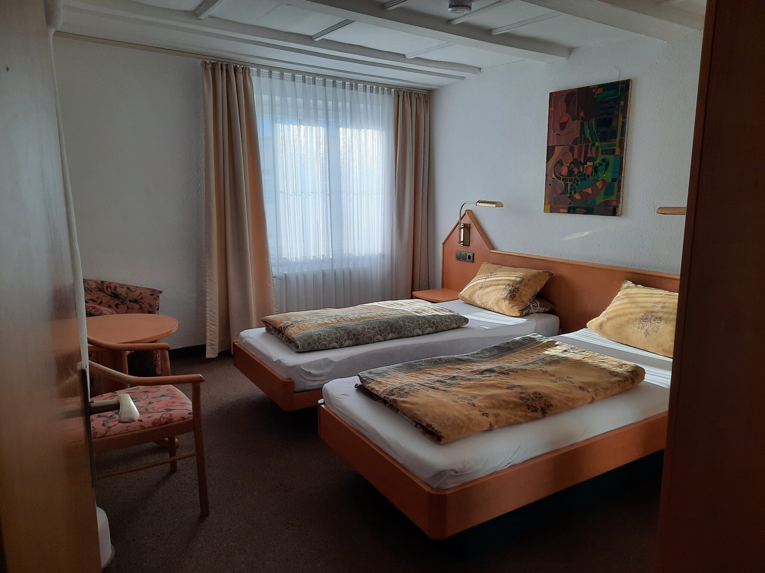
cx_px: 382
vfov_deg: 54.9
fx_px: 552
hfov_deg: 69.4
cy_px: 286
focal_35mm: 25
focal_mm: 4.6
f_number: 2
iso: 32
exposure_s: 1/113
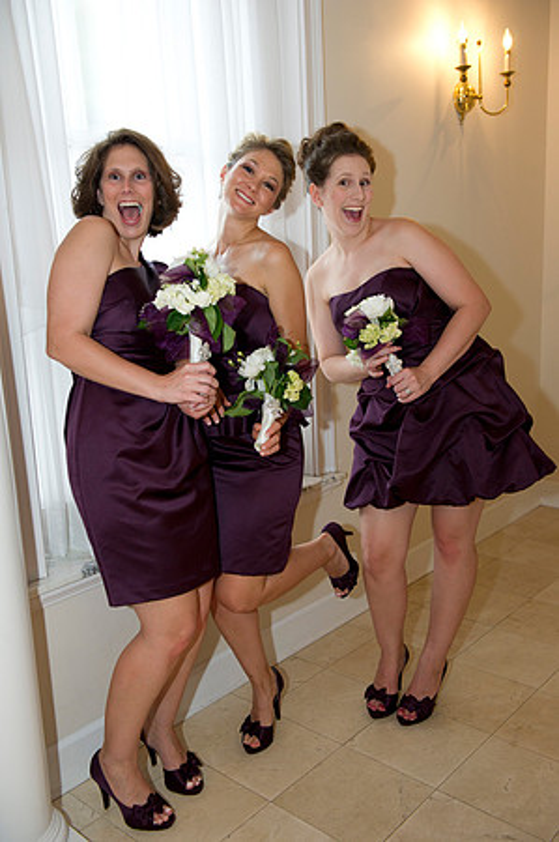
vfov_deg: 54.5
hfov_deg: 37.8
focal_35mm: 35
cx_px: 280
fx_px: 817
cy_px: 421
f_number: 4
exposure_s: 1/80
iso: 1250
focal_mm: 35
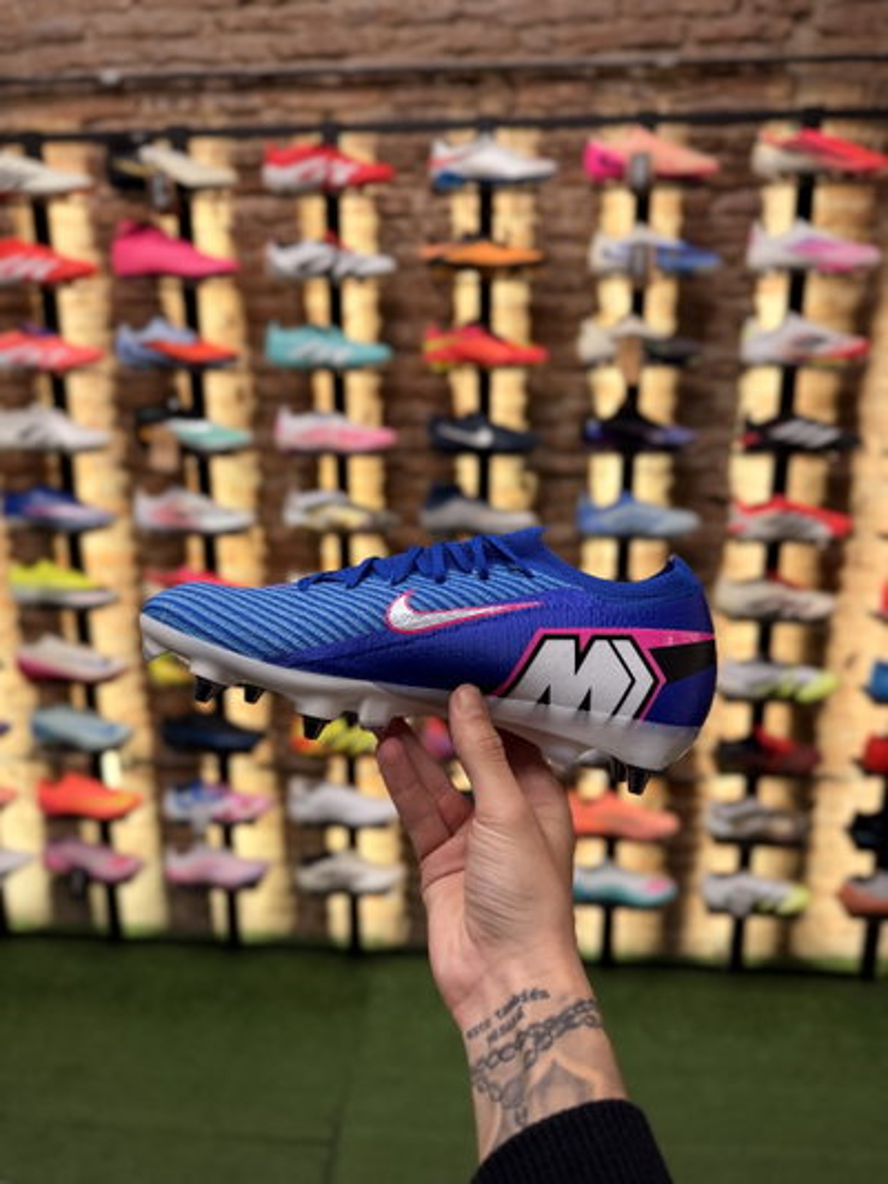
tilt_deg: -14.4
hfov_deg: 56.8
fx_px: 821
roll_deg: +0.1
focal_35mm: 24
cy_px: 592
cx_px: 444
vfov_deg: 71.6
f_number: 1.78
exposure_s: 1/100
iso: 160
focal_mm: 6.76
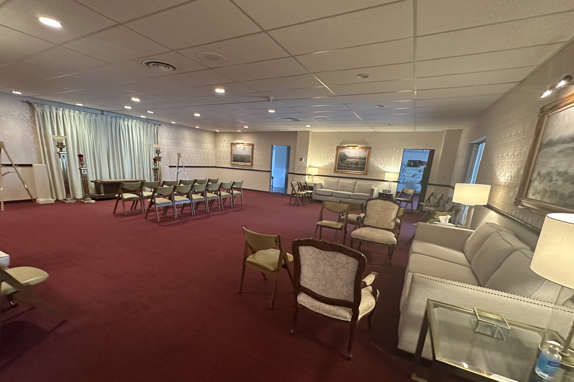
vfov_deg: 73.1
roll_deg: -3.4
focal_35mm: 16
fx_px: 255
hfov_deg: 96.6
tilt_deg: -15.3
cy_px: 225
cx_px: 271
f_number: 2.2
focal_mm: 2.22
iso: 800
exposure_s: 1/60
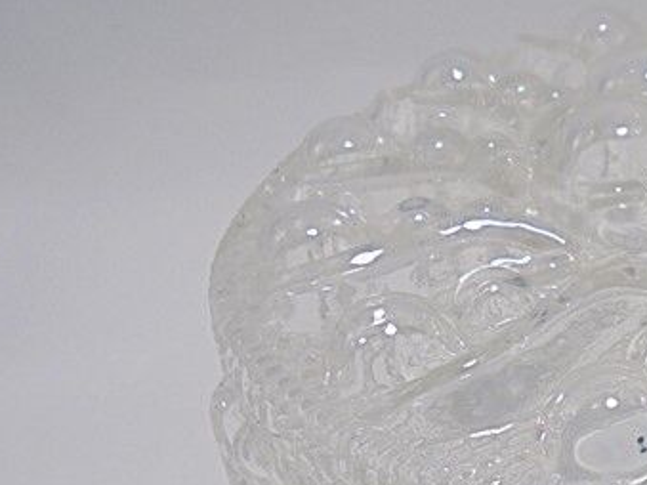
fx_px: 1289
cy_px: 474
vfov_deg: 20.7
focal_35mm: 69
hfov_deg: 24.7
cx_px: 828
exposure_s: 1/100
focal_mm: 4.6
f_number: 3.5
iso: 100
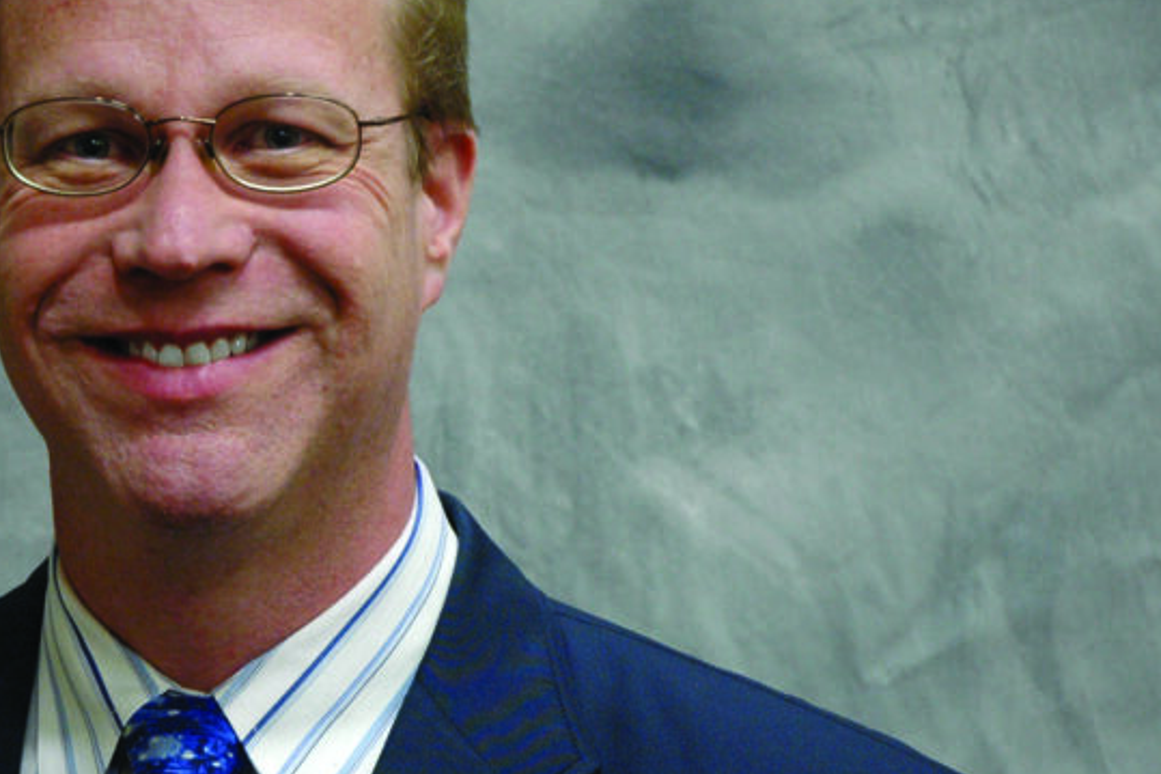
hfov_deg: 15.6
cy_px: 376
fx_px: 4223
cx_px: 353
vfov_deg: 10.5
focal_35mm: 131
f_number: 4.5
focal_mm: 46
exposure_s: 1/40
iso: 800
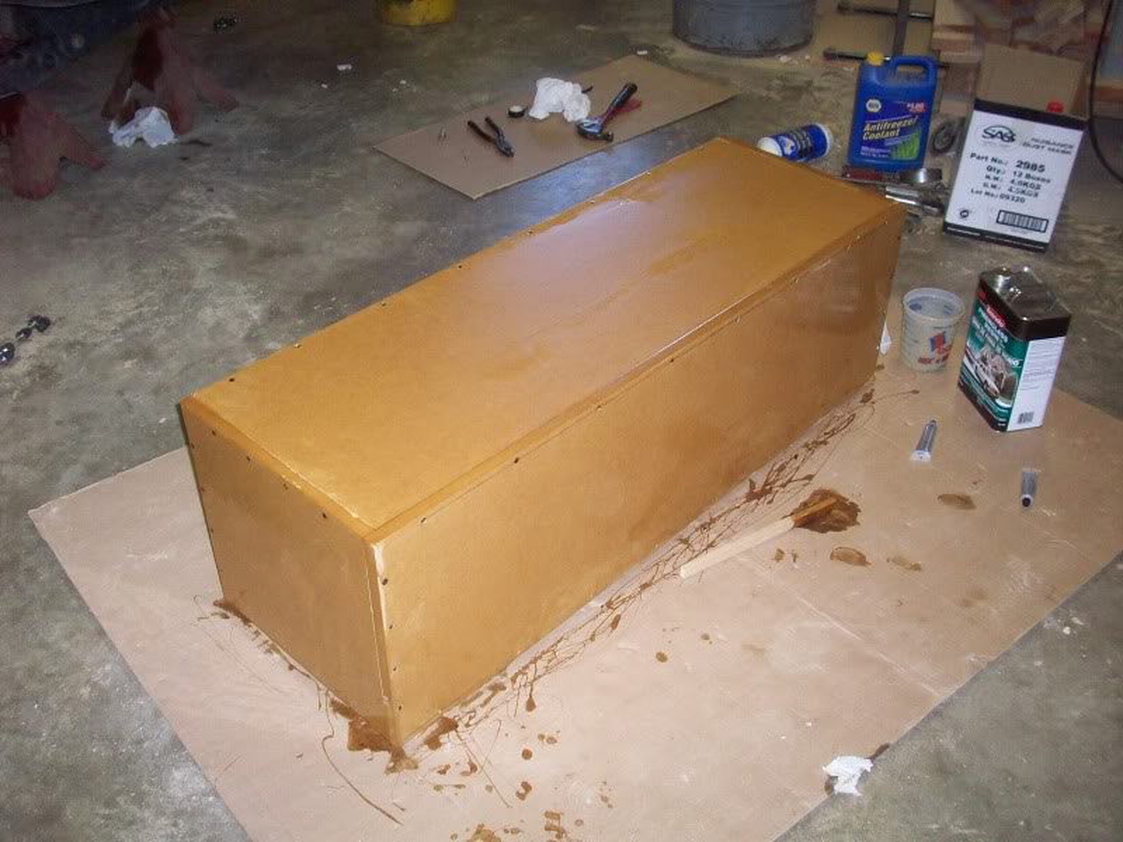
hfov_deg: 50.1
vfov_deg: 38.7
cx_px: 562
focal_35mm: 37
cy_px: 421
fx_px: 1200
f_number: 2.8
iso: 200
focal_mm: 6.2
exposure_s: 1/64
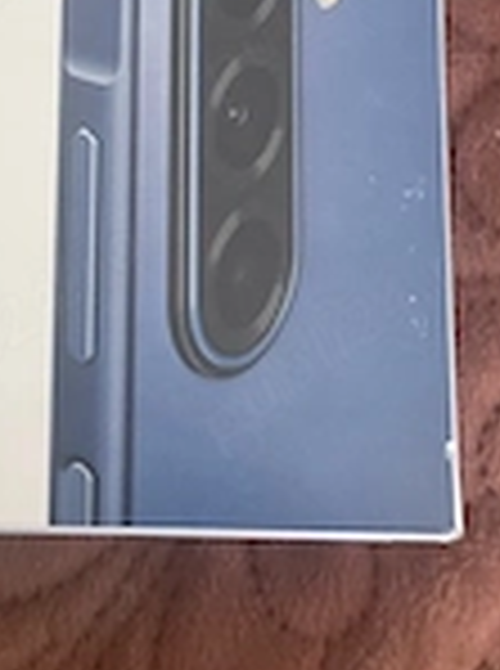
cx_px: 86
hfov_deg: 20.6
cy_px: 40
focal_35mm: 70
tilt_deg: -80.0
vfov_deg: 26.7
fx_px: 1354
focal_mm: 4.2
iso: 500
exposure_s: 1/33
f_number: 1.6
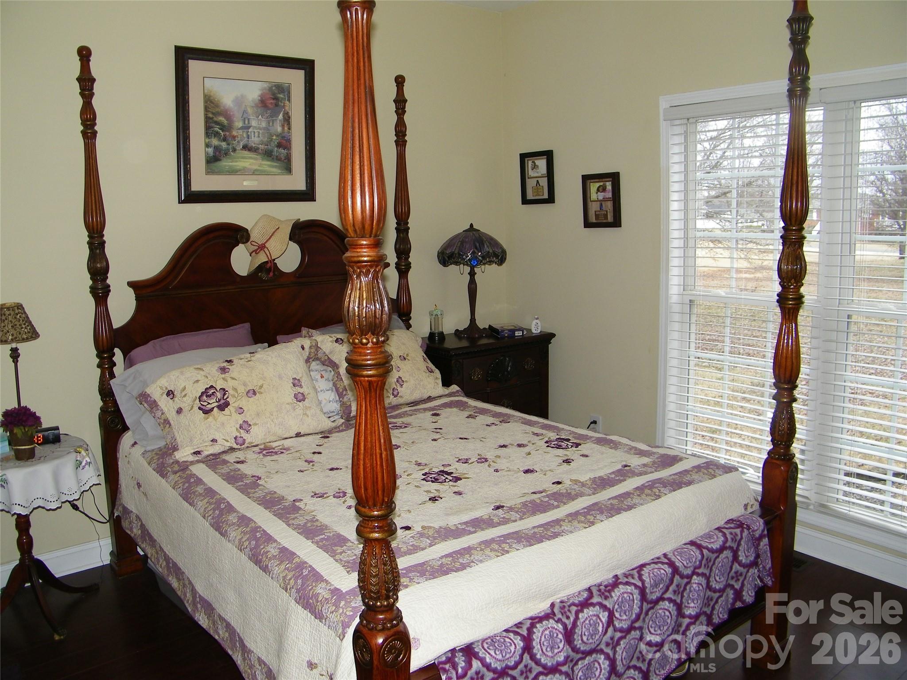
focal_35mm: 28
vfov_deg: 49.7
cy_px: 340
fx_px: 734
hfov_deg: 63.4
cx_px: 454
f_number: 3.5
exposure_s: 1/30
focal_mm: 5
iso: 80
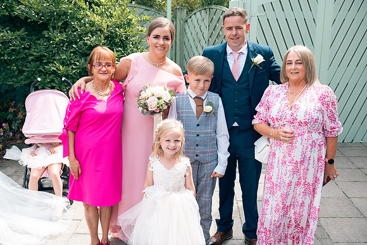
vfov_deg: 35.1
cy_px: 122
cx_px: 184
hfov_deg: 50.7
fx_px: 387
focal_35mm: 38
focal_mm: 38
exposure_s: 1/200
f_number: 5
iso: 100
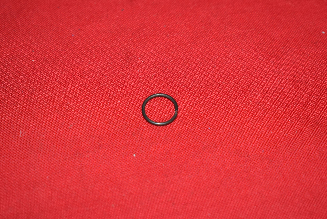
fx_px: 750
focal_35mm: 82
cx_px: 164
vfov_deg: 16.6
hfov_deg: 24.6
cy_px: 110
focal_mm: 55
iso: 400
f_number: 5.6
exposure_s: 1/200
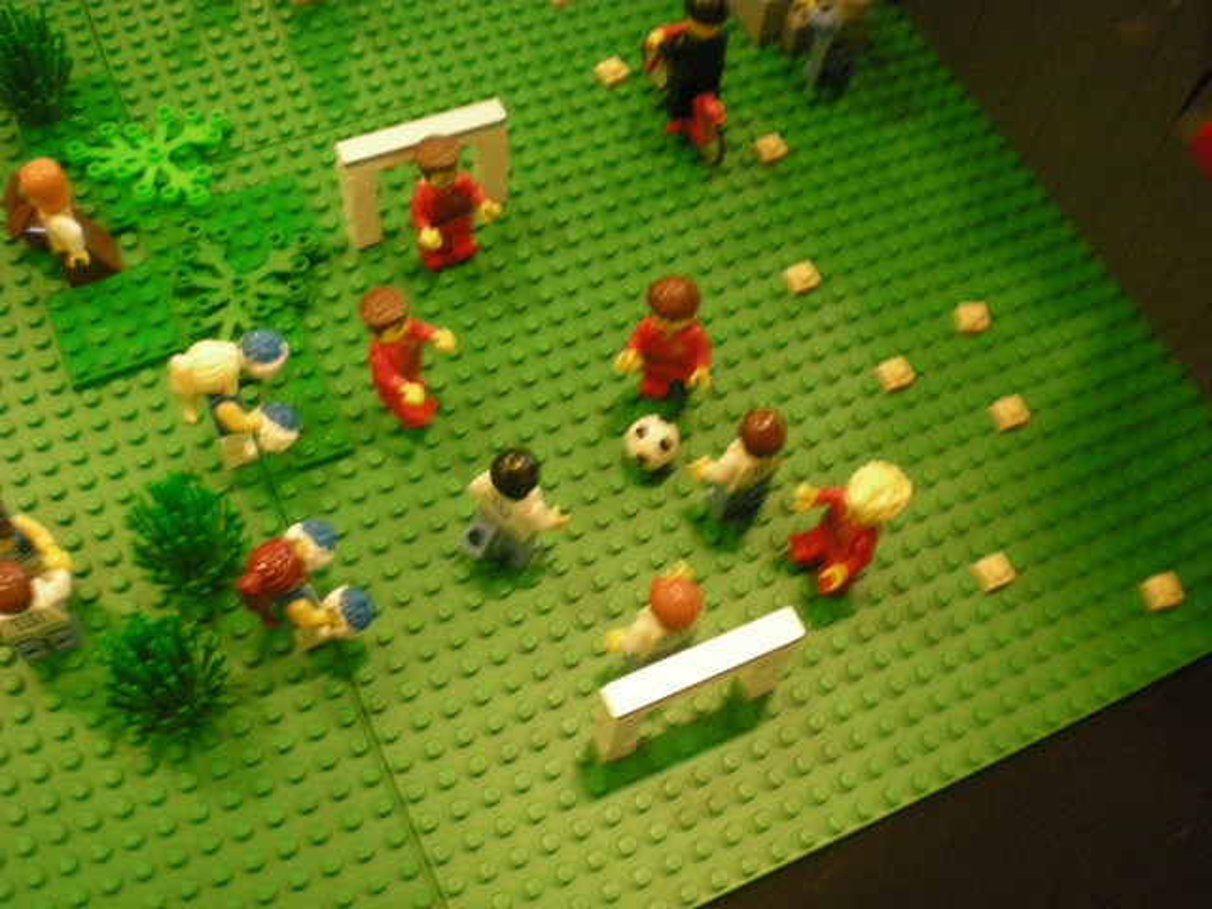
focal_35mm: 38
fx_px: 1330
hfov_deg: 49.0
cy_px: 454
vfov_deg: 37.7
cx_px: 606
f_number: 3.1
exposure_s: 1/11.1
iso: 400
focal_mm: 6.3
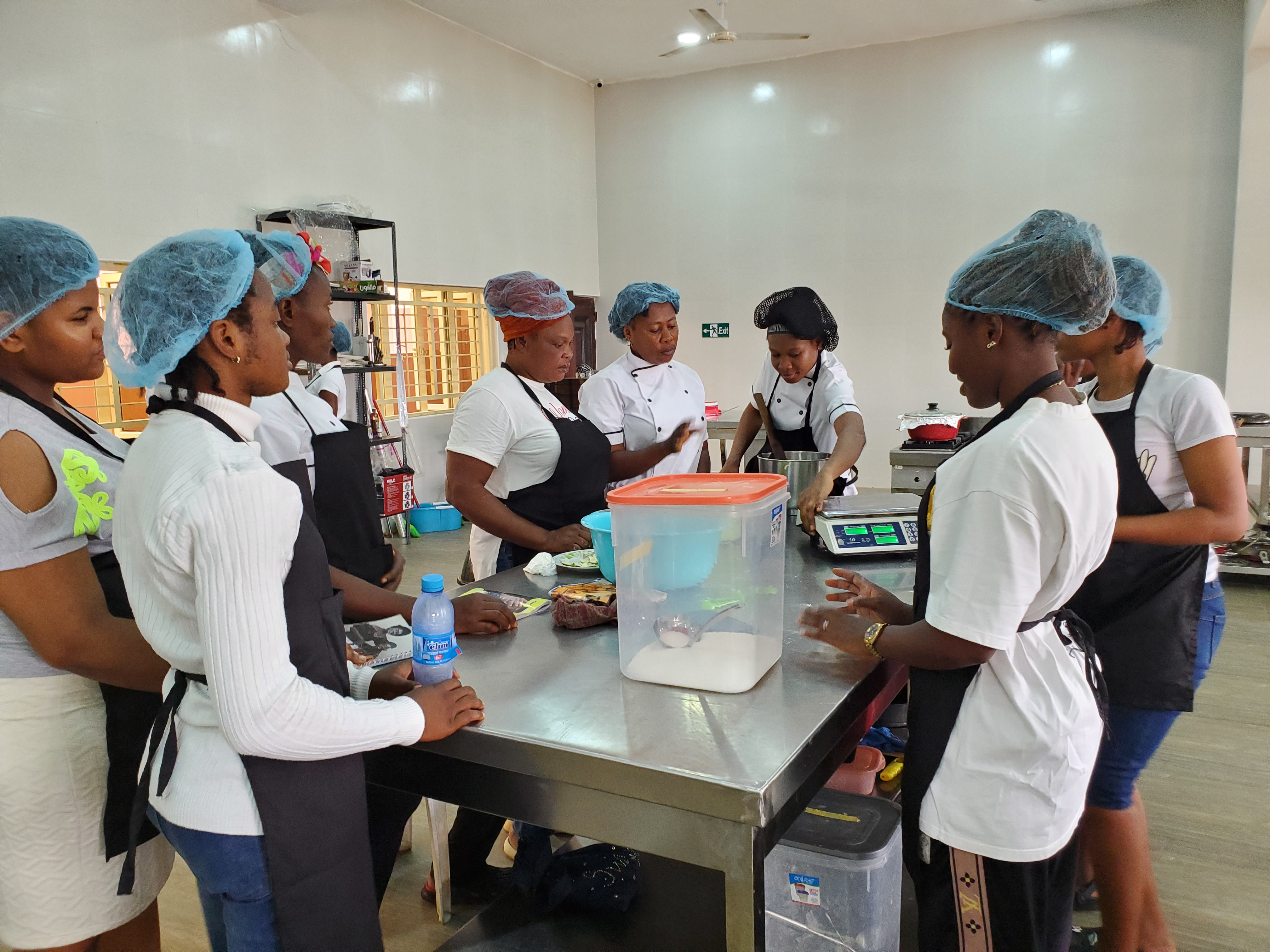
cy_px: 476
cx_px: 635
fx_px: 954
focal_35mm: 26
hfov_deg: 67.3
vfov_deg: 53.1
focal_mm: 4.3
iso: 320
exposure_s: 1/40
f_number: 2.4
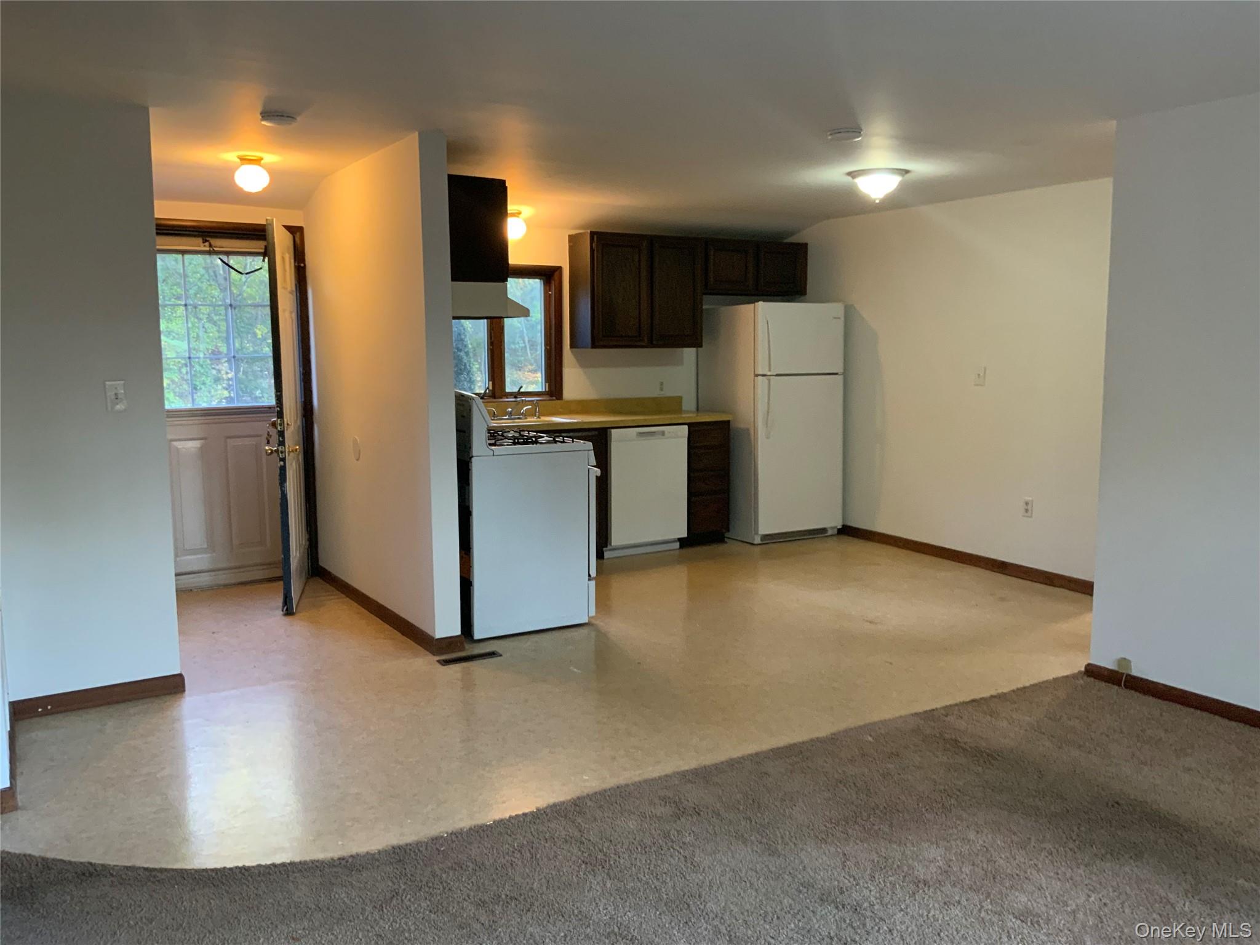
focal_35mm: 29
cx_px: 630
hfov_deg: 61.7
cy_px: 472
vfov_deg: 48.2
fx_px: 1056
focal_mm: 3
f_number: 1.8
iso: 200
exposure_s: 1/60
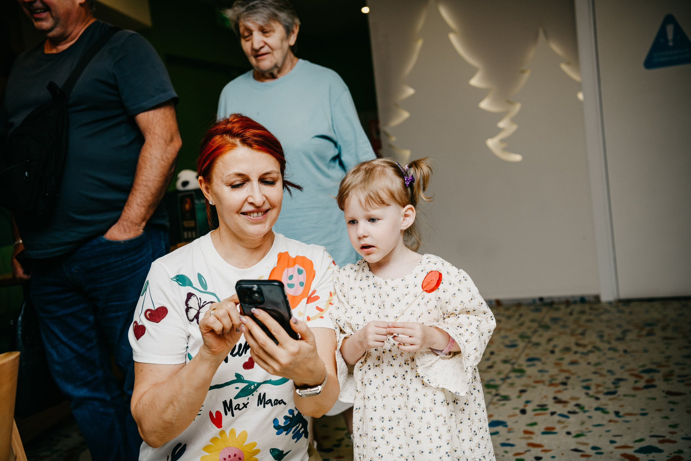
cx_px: 346
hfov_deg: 43.6
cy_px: 230
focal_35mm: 45
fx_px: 864
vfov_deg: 29.9
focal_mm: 45
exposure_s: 1/160
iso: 125
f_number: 3.5
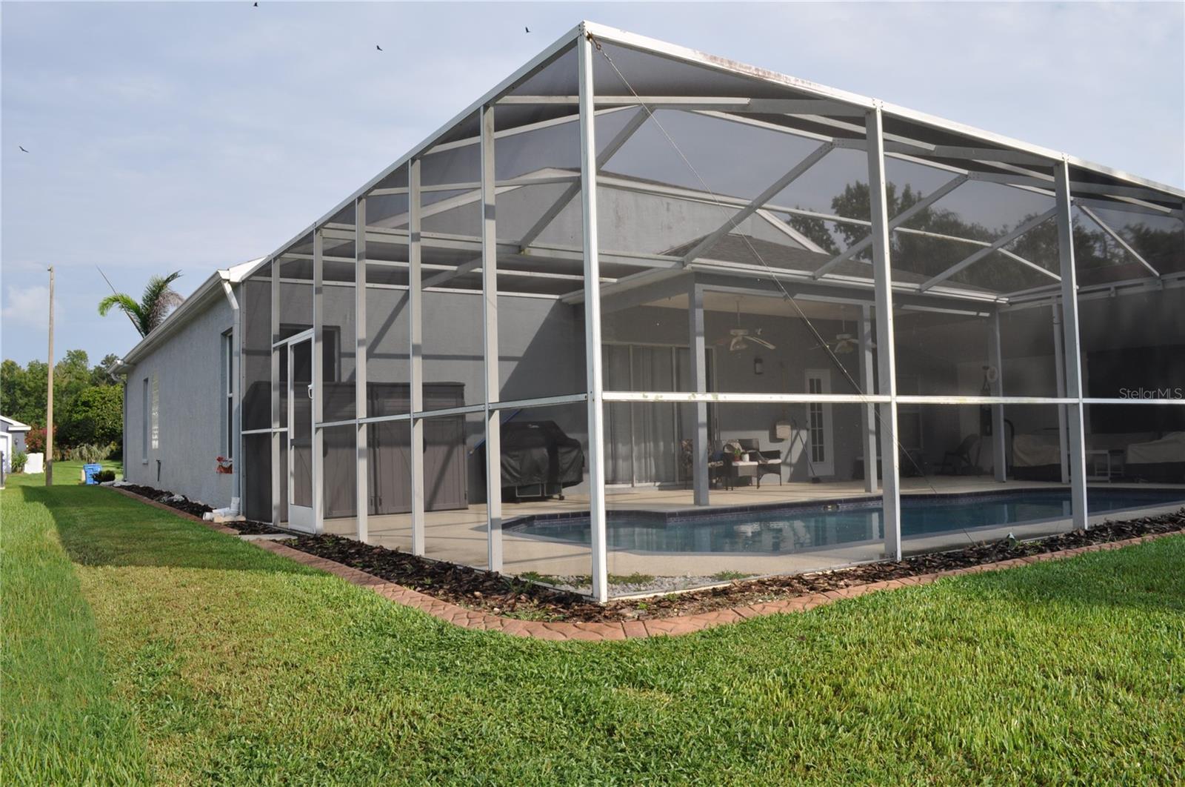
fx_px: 887
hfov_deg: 67.5
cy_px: 394
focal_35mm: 27
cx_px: 592
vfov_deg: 47.8
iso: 200
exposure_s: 1/160
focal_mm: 18
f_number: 13
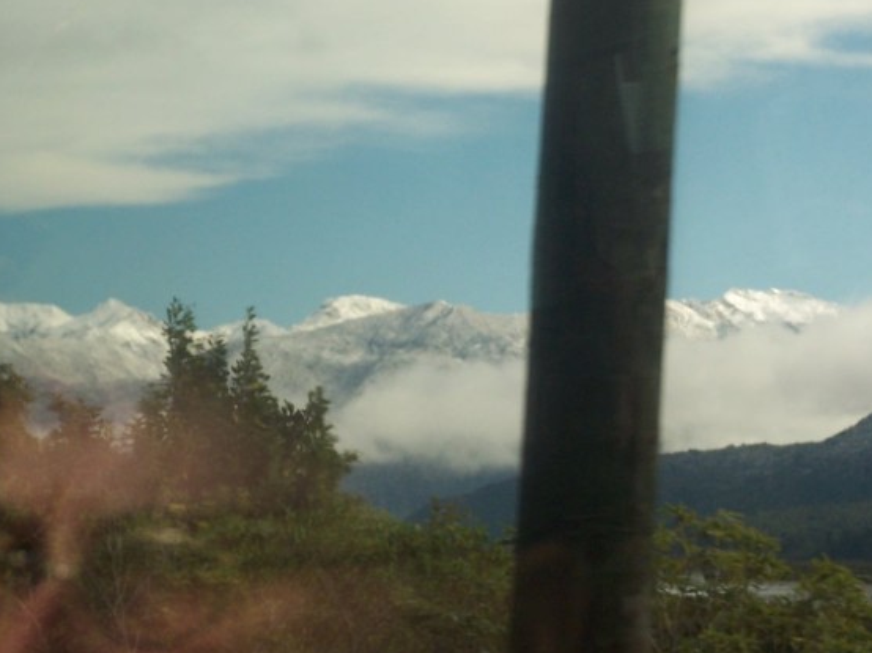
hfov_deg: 11.7
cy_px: 345
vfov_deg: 8.8
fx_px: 4255
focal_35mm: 169
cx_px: 515
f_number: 3.2
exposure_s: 1/250
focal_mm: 19.4
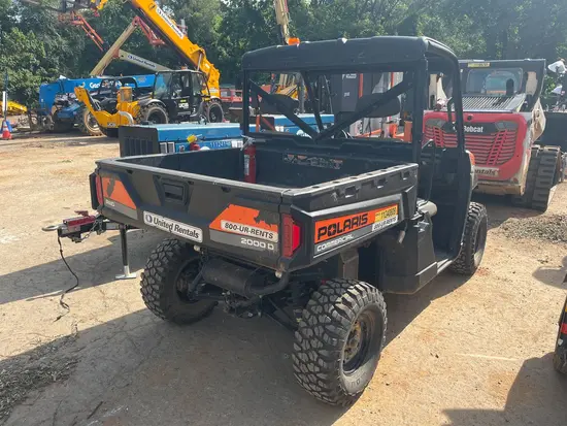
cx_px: 284
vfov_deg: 53.1
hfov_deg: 67.3
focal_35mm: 26
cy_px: 213
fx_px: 426
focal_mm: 5.1
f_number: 1.6
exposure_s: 1/1252
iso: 50
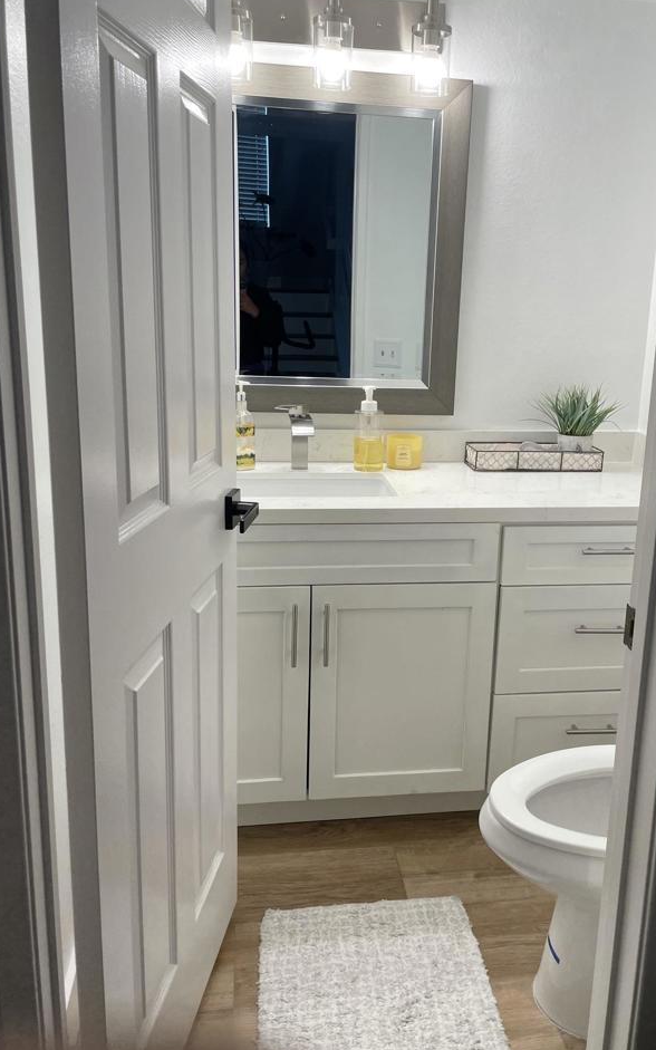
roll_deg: -1.3
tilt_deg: -14.0
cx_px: 379
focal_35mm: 30
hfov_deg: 41.7
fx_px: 858
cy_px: 508
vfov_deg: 62.9
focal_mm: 4.2
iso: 50
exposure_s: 1/120
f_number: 1.6
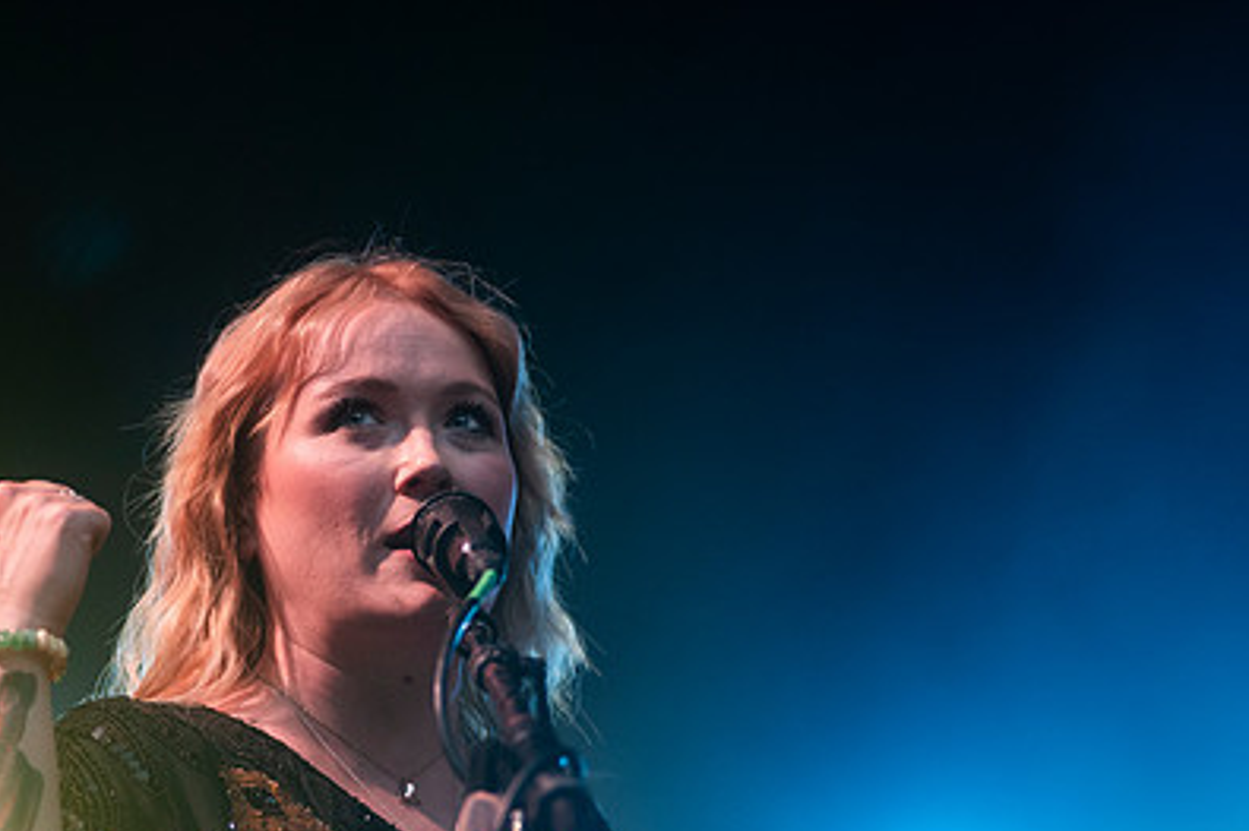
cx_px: 503
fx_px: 5098
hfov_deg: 14.0
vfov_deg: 9.3
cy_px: 605
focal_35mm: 147
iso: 1000
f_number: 3.2
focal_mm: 100
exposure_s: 1/250
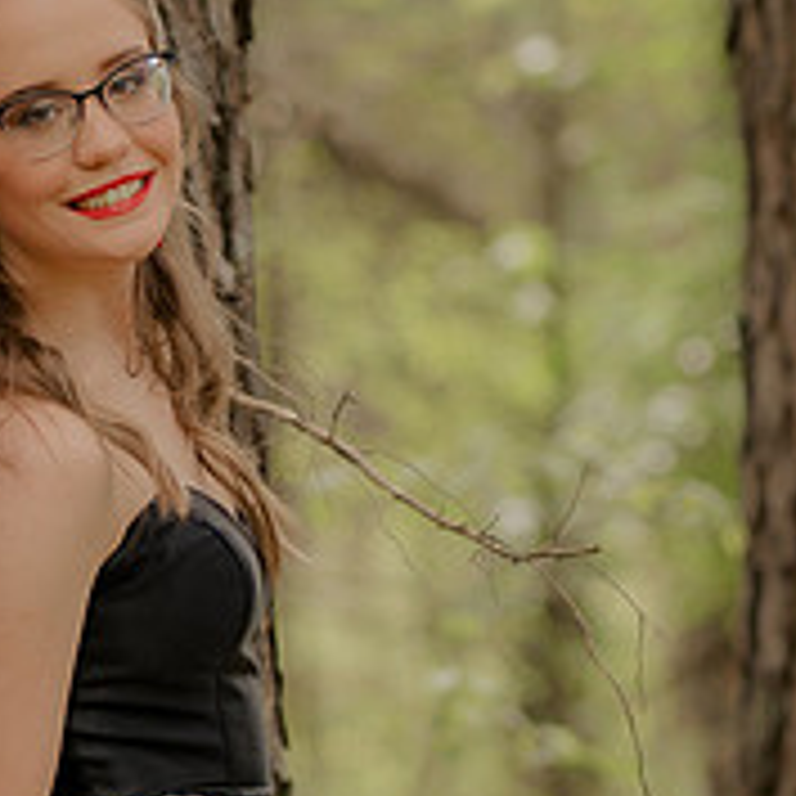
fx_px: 9262
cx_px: 189
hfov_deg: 4.9
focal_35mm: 356
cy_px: 614
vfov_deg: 4.9
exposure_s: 1/250
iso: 200
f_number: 2.2
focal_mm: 85
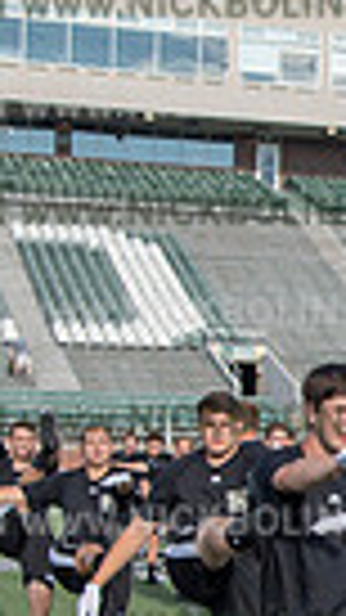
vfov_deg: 15.0
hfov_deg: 8.0
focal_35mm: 142
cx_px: 795
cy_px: 524
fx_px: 2317
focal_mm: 32
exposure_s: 1/400
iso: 100
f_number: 5.6
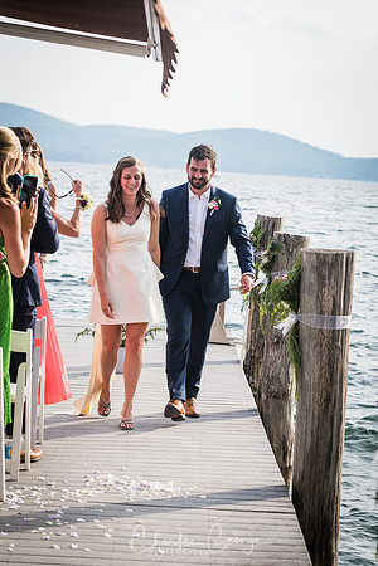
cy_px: 283
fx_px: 1654
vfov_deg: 19.5
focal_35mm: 105
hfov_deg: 13.0
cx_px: 189
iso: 200
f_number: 4
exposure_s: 1/800
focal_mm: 70
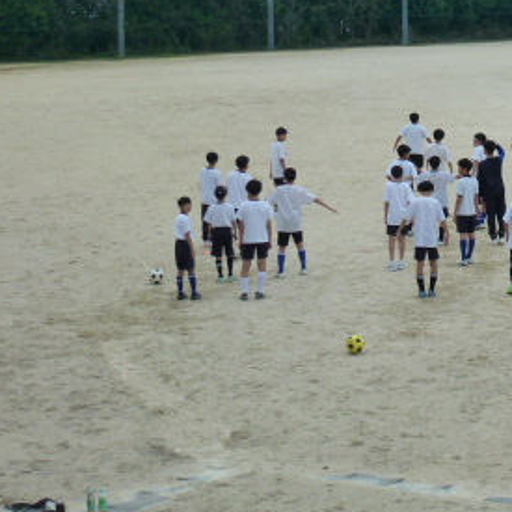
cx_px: 516
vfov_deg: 16.5
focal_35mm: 105
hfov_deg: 16.2
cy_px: 108
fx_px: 1757
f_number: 4.1
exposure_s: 1/400
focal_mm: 8.7
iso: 160
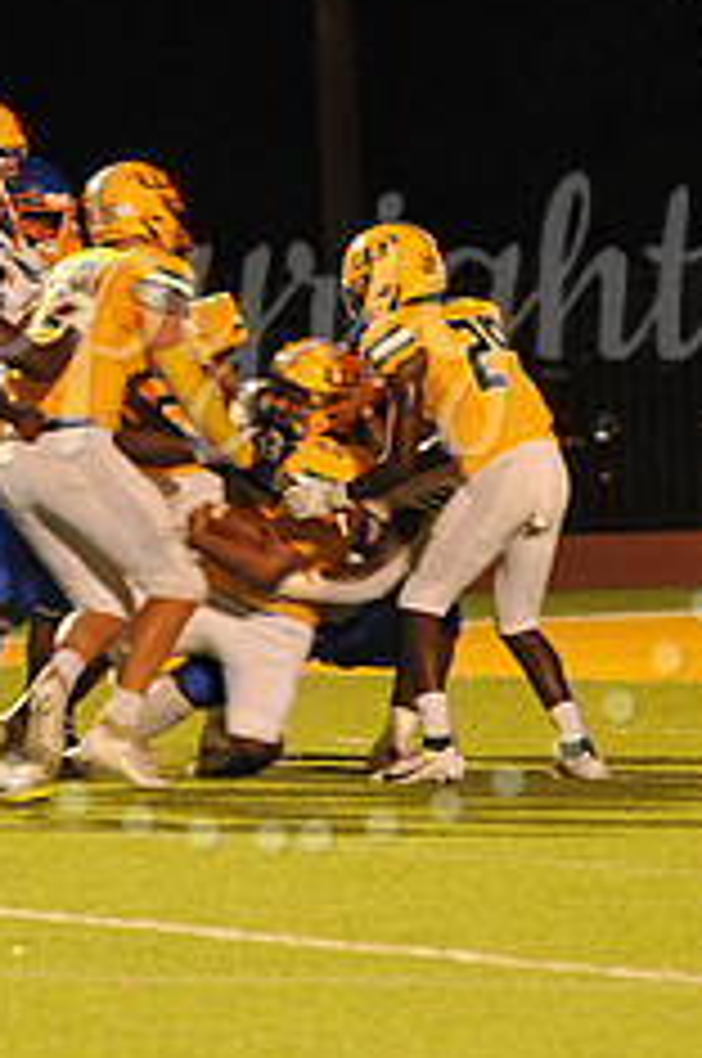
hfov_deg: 3.0
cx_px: 270
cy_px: 302
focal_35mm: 457
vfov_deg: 4.5
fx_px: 13406
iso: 3200
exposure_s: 1/160
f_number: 5
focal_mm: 185
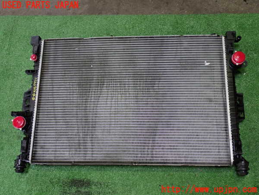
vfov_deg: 35.1
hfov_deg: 45.8
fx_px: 307
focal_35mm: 41
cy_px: 98
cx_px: 130
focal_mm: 7.31
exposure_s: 1/40
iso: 320
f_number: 2.8
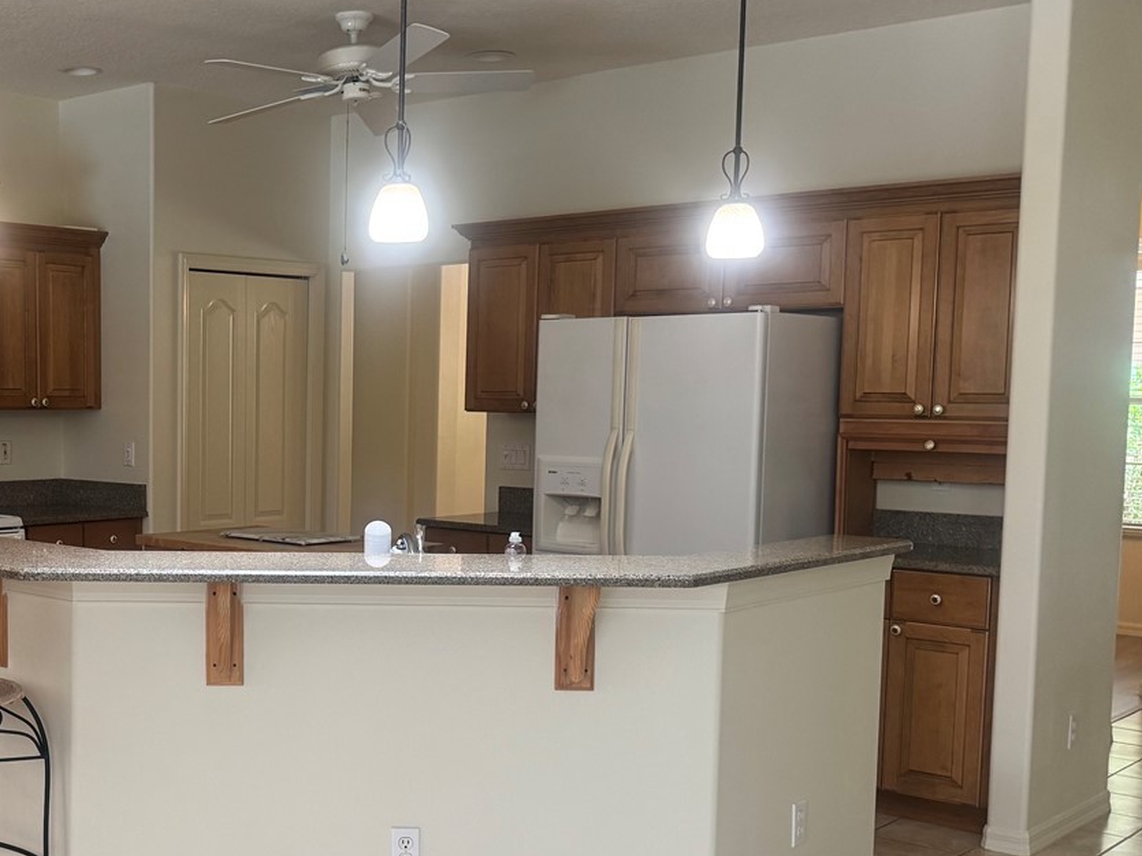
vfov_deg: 31.4
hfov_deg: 39.4
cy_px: 520
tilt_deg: -3.1
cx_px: 209
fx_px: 1517
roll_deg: -0.1
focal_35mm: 46
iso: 160
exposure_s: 1/120
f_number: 1.78
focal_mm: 6.76
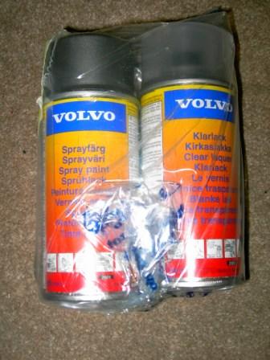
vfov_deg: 37.5
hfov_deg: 28.6
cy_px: 180
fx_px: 530
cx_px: 135
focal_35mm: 51
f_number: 3.5
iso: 100
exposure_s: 1/50
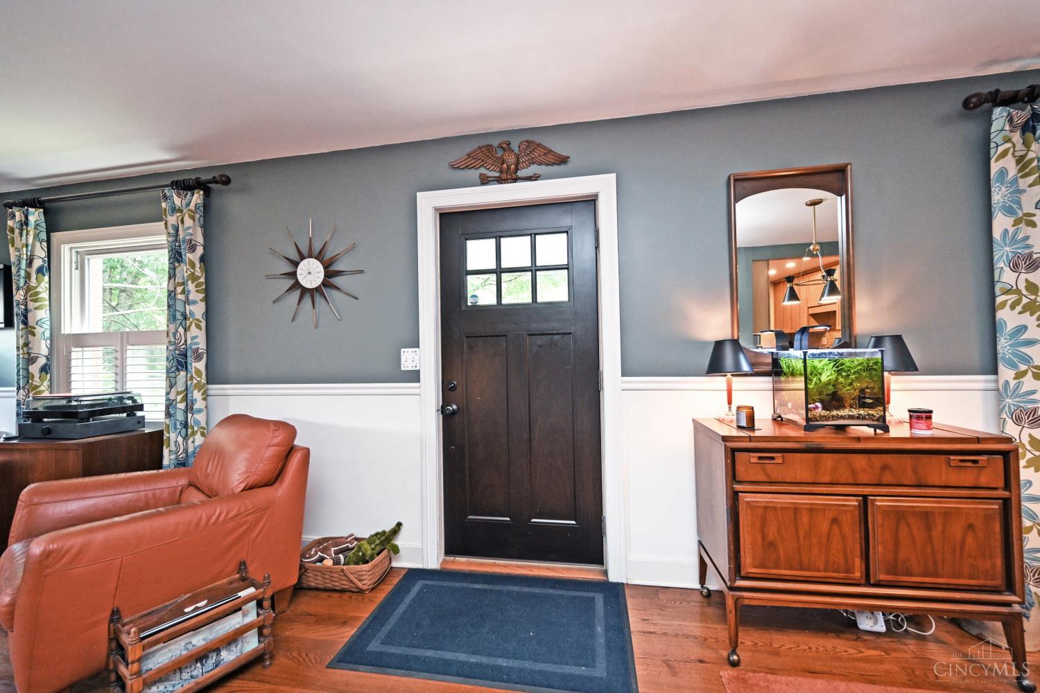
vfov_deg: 81.2
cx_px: 520
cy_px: 346
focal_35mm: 14
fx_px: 404
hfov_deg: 104.3
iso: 1250
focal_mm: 14
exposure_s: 1/60
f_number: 4
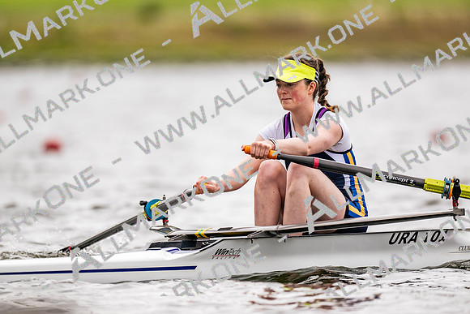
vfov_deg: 2.3
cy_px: 157
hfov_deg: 3.4
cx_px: 235
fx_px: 7839
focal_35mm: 600
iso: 280
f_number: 4
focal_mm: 600
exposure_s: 1/2500
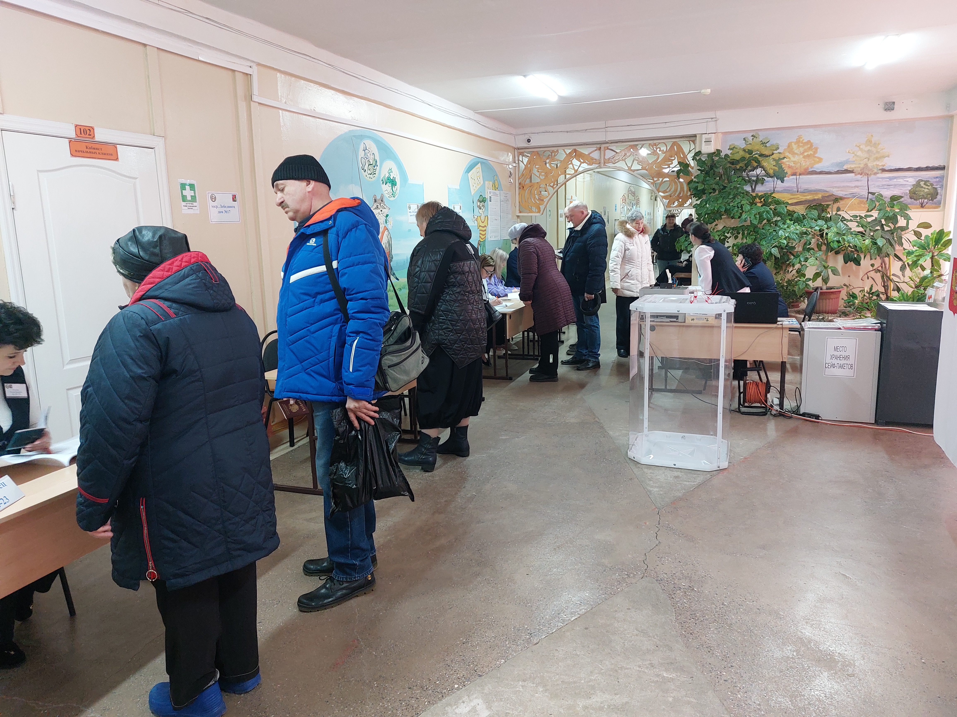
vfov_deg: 56.8
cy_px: 358
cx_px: 478
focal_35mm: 24
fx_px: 664
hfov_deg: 71.6
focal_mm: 5.23
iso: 400
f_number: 1.8
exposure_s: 1/50
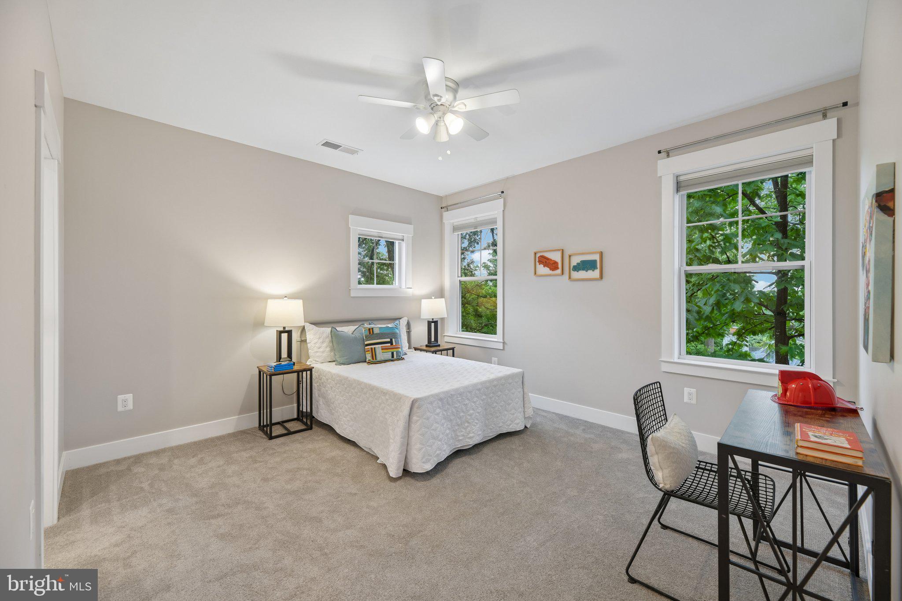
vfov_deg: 81.2
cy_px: 300
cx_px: 451
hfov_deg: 104.3
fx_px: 351
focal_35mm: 14
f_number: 8
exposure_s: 1/10
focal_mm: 14
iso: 400
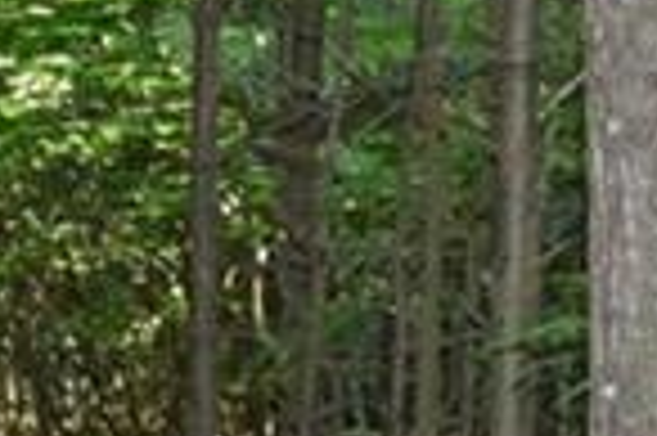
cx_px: -180
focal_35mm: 252
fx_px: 4594
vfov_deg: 5.1
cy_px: 1321
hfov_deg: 8.1
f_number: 5
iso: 800
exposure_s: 1/100
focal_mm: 24
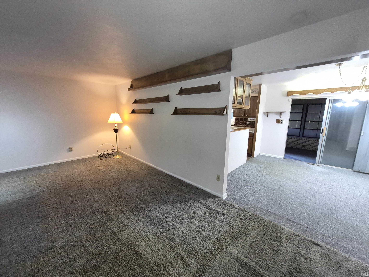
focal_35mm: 13
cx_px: 184
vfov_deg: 89.9
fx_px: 139
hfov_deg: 106.2
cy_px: 138
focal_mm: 1.74
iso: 320
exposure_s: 1/60
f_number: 2.2
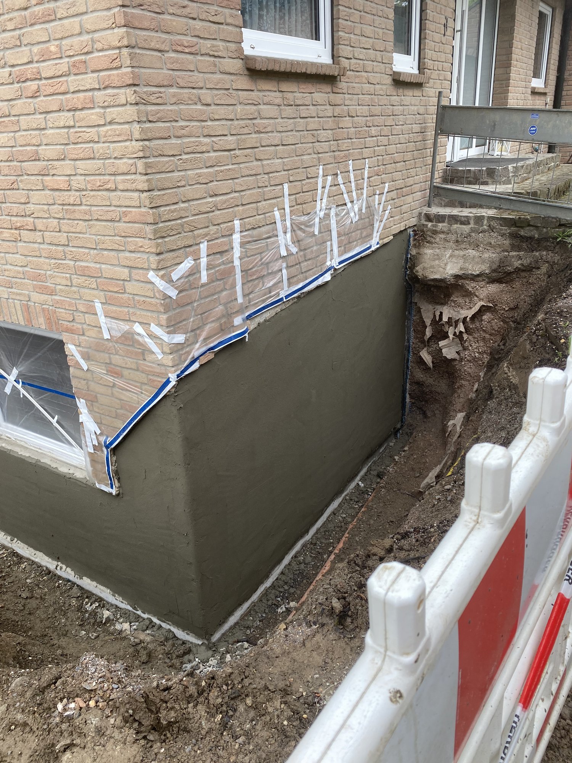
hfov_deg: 53.1
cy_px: 382
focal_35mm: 26
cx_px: 286
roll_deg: +3.8
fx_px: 573
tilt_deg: -24.3
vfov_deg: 67.3
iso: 32
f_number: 1.8
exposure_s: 1/431
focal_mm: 4.25
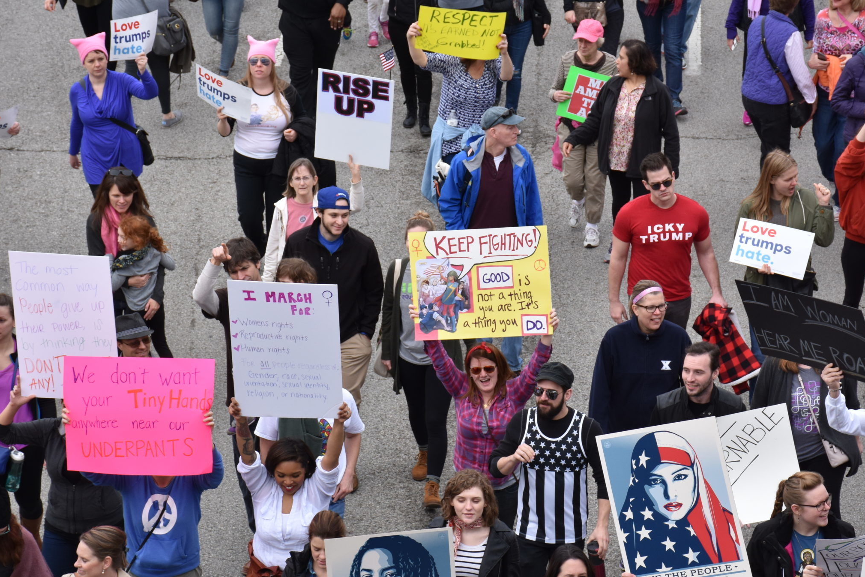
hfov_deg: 14.4
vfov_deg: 9.6
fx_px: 3427
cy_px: 334
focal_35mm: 143
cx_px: 417
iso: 500
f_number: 8
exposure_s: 1/500
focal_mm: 75
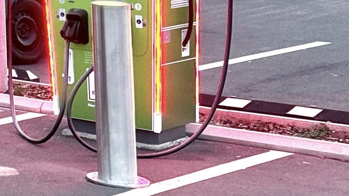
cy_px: -84
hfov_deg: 17.6
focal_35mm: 120
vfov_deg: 9.8
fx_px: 1111
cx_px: 29
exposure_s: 1/60
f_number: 1.78
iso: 100
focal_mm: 6.76
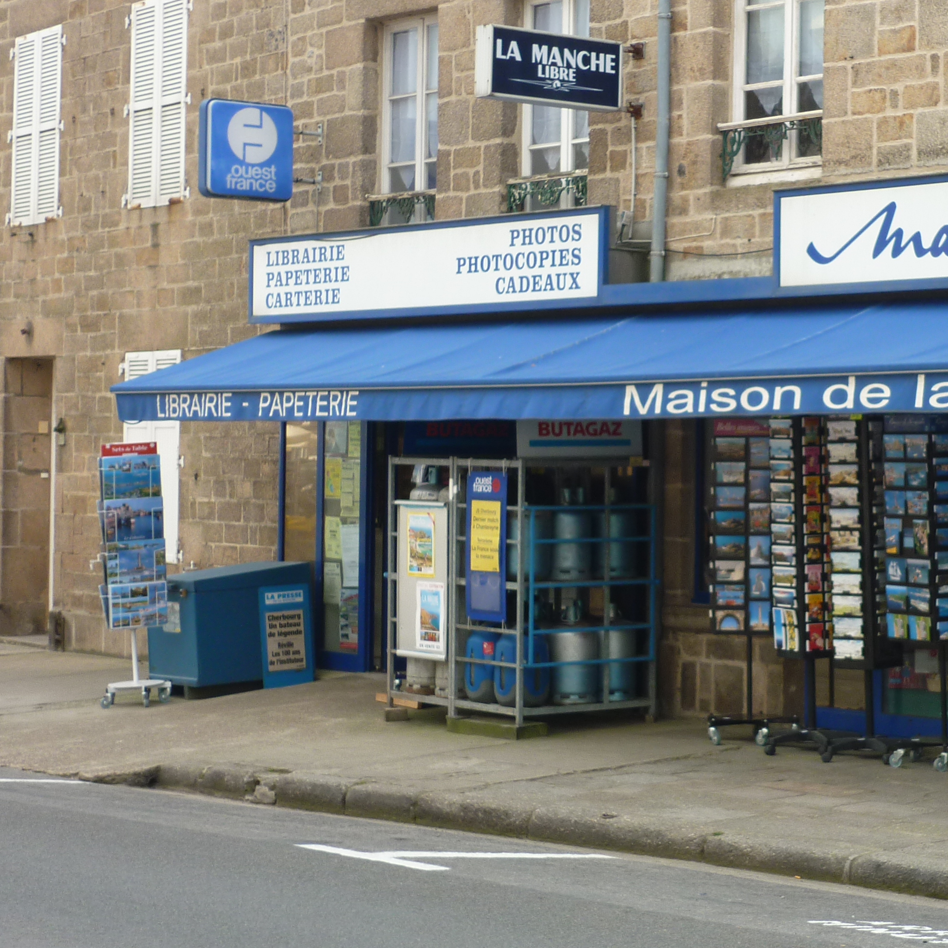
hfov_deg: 21.5
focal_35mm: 79
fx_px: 2448
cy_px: 419
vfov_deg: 21.9
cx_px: 811
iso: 80
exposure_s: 1/320
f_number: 3.2
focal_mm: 8
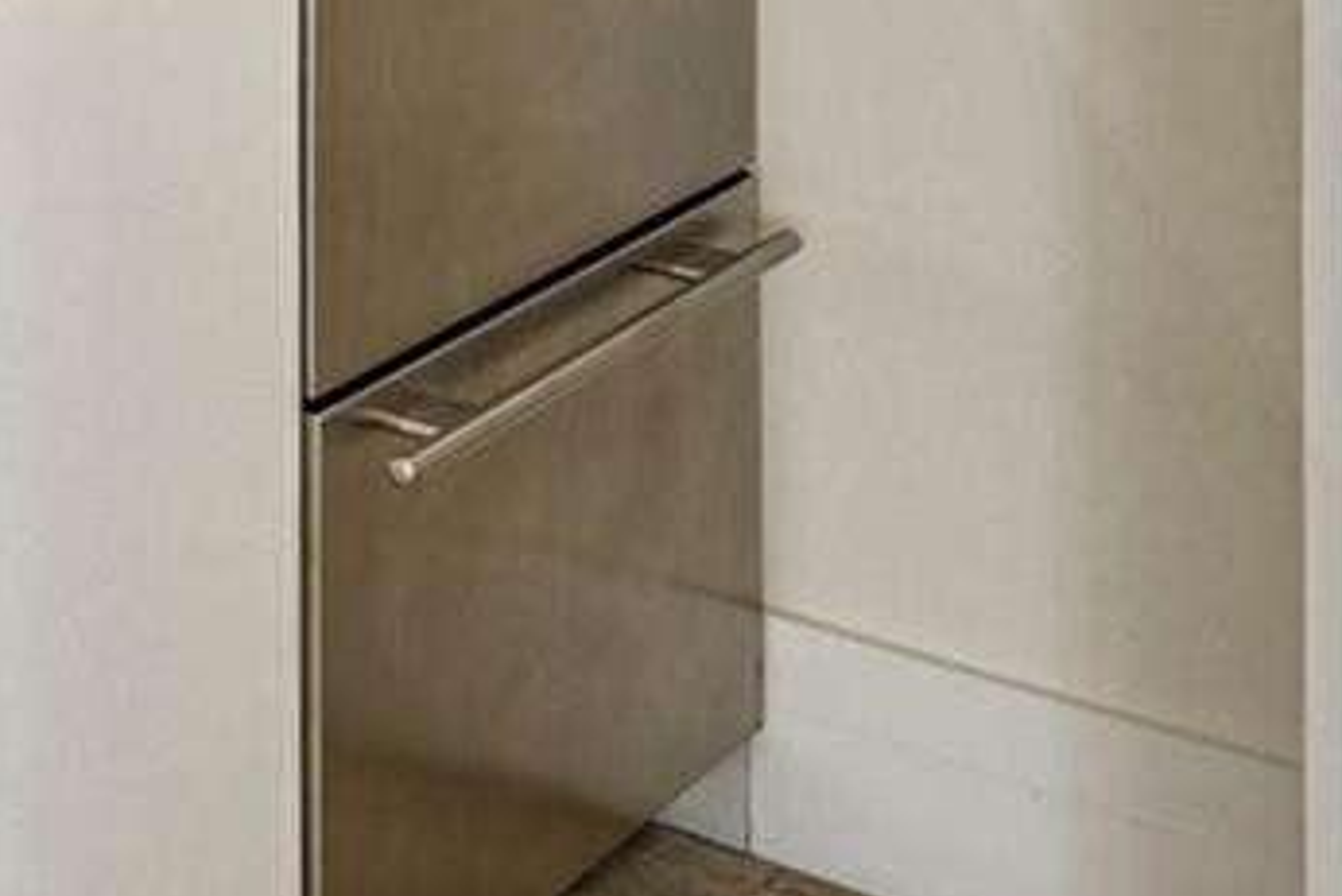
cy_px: -822
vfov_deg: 12.6
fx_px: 3617
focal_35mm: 97
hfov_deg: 18.3
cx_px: -752
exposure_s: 1/13
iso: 200
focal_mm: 21
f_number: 9
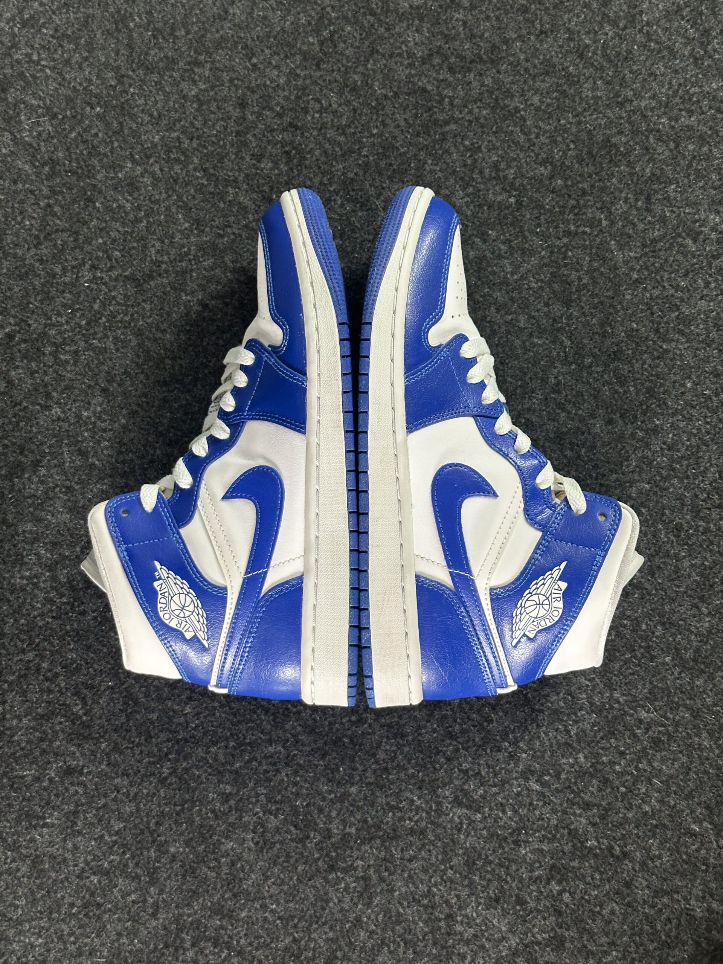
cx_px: 362
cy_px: 482
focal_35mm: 48
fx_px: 1337
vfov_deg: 39.7
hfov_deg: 30.3
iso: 200
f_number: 1.78
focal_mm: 6.86
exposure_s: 1/50
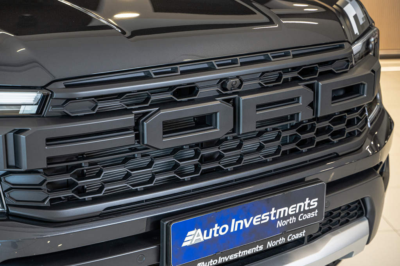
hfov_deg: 28.1
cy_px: 133
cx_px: 200
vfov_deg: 18.9
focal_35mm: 72
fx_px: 800
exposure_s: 1/125
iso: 640
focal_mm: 72
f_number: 4.5
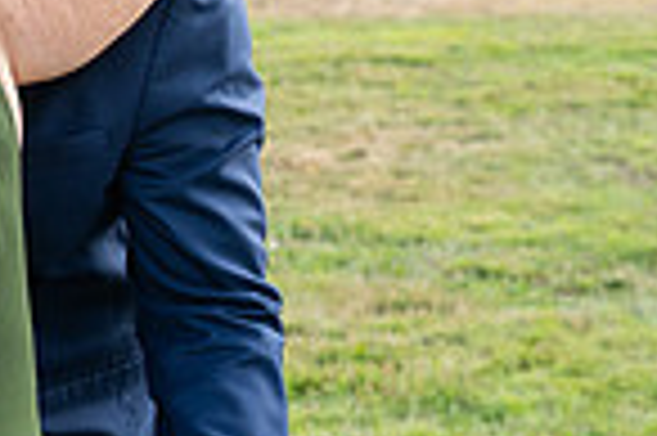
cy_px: 151
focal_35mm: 147
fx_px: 2680
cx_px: -32
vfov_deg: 9.3
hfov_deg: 13.7
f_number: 4.5
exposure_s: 1/640
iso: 400
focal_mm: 37
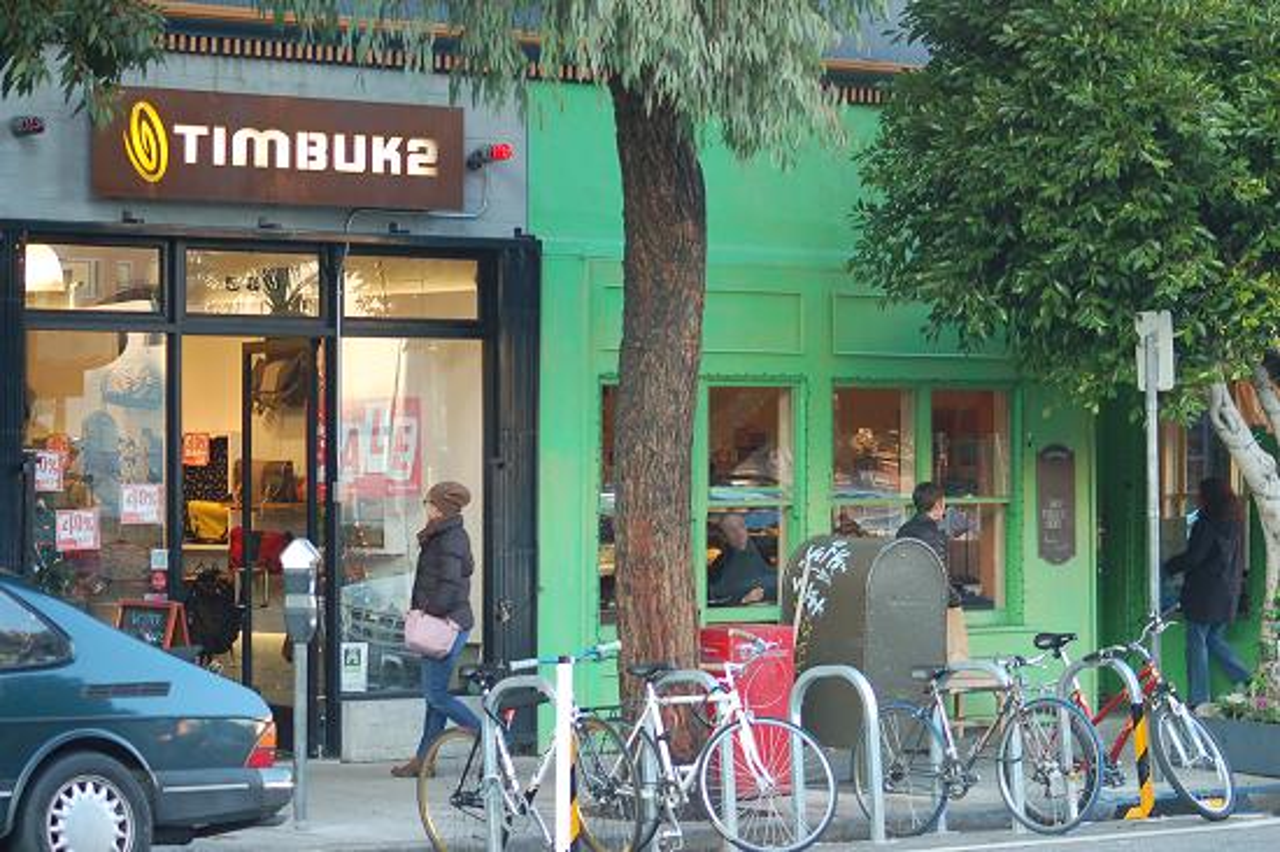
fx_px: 3731
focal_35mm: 105
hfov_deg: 19.5
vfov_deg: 13.0
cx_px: 640
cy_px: 426
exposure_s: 1/80
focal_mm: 70
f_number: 4
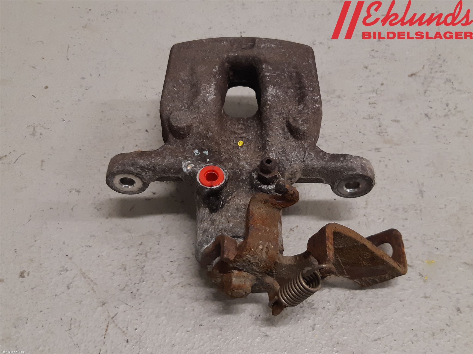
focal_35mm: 26
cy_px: 177
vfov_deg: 53.1
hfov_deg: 67.3
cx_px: 236
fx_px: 355
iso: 125
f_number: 1.7
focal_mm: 3.93
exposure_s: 1/50
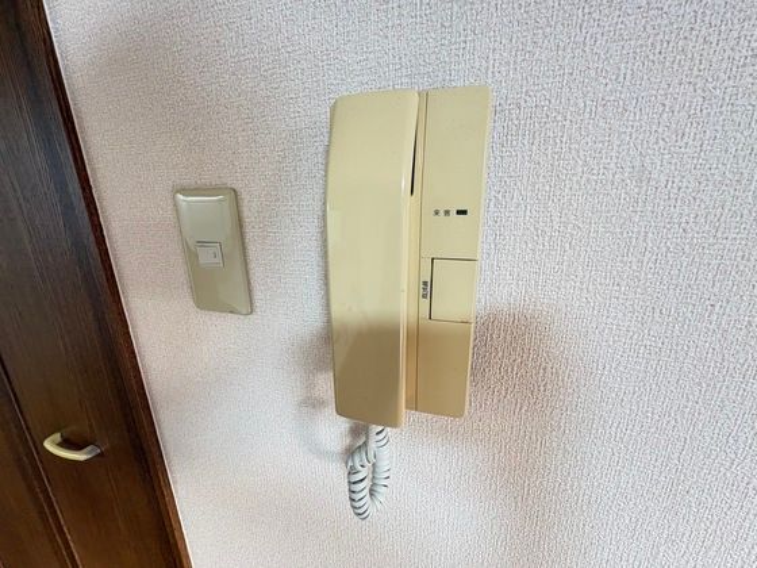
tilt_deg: -15.9
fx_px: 306
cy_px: 284
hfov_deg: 102.1
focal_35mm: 14
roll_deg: +2.3
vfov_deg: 85.7
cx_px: 378
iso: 320
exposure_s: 1/60
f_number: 2.2
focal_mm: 2.22
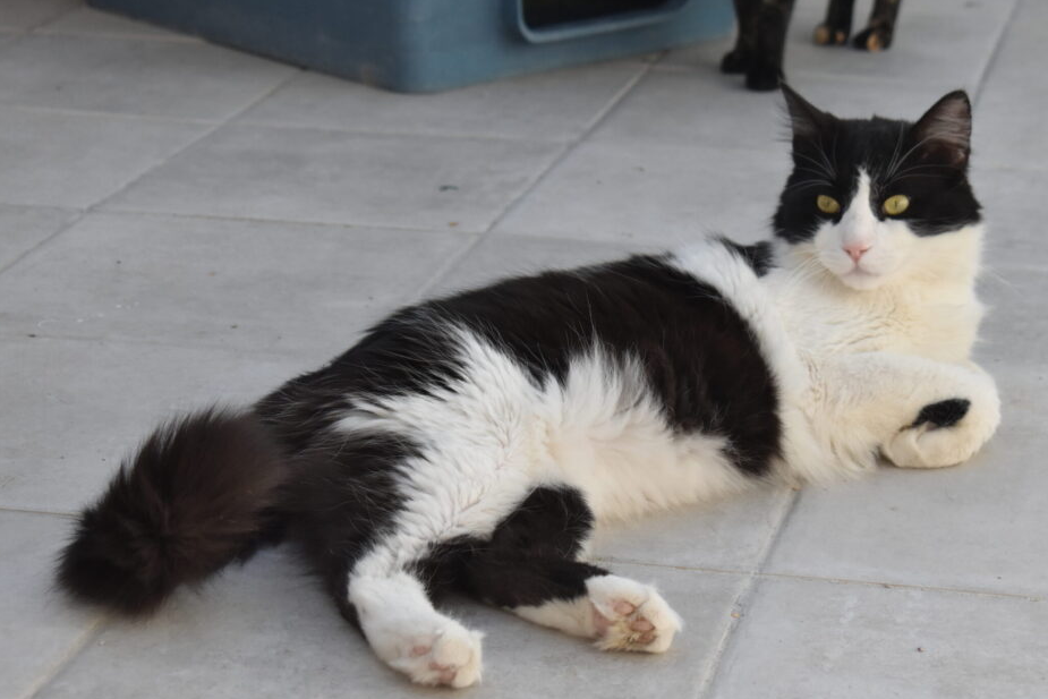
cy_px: 330
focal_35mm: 97
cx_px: 648
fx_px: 2824
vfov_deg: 14.1
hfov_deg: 21.0
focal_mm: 52
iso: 800
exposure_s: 1/1000
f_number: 5.6
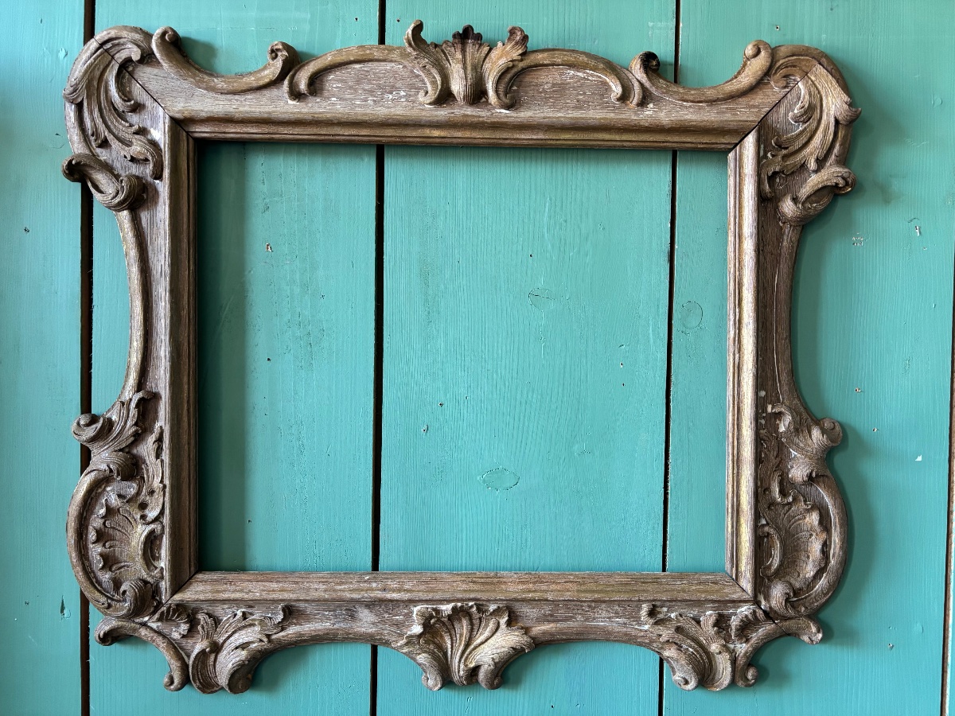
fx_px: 717
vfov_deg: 53.1
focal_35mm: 26
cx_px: 478
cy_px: 358
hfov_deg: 67.3
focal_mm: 5.96
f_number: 1.6
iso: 400
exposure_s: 1/60
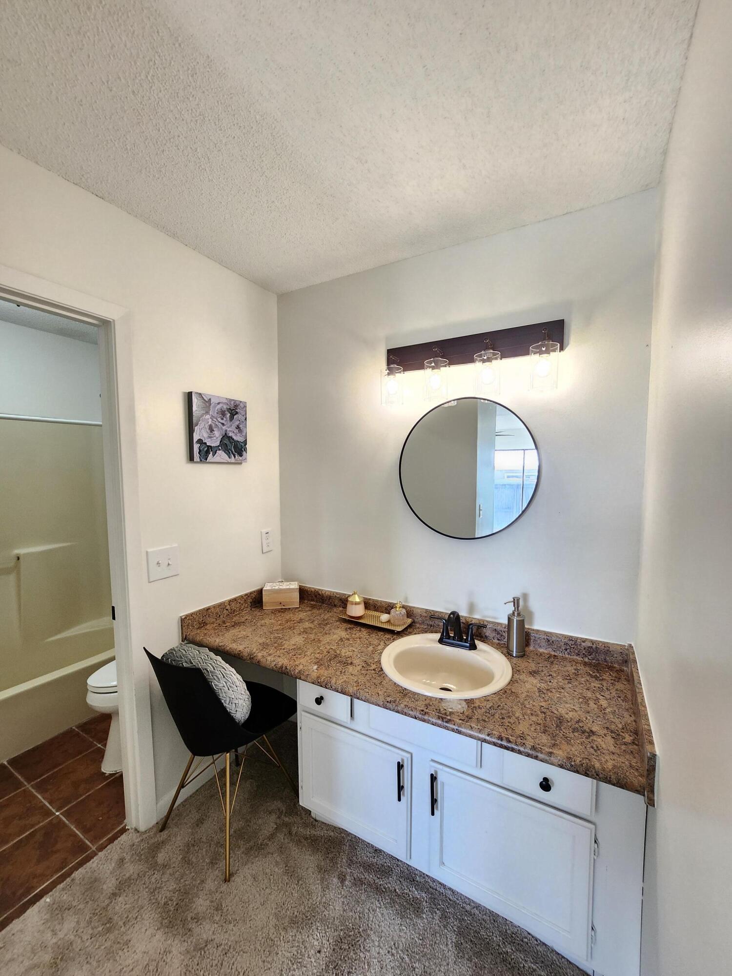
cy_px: 488
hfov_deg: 89.9
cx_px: 366
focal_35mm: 13
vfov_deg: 106.2
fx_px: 367
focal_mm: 1.74
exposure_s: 1/60
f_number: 2.2
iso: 100
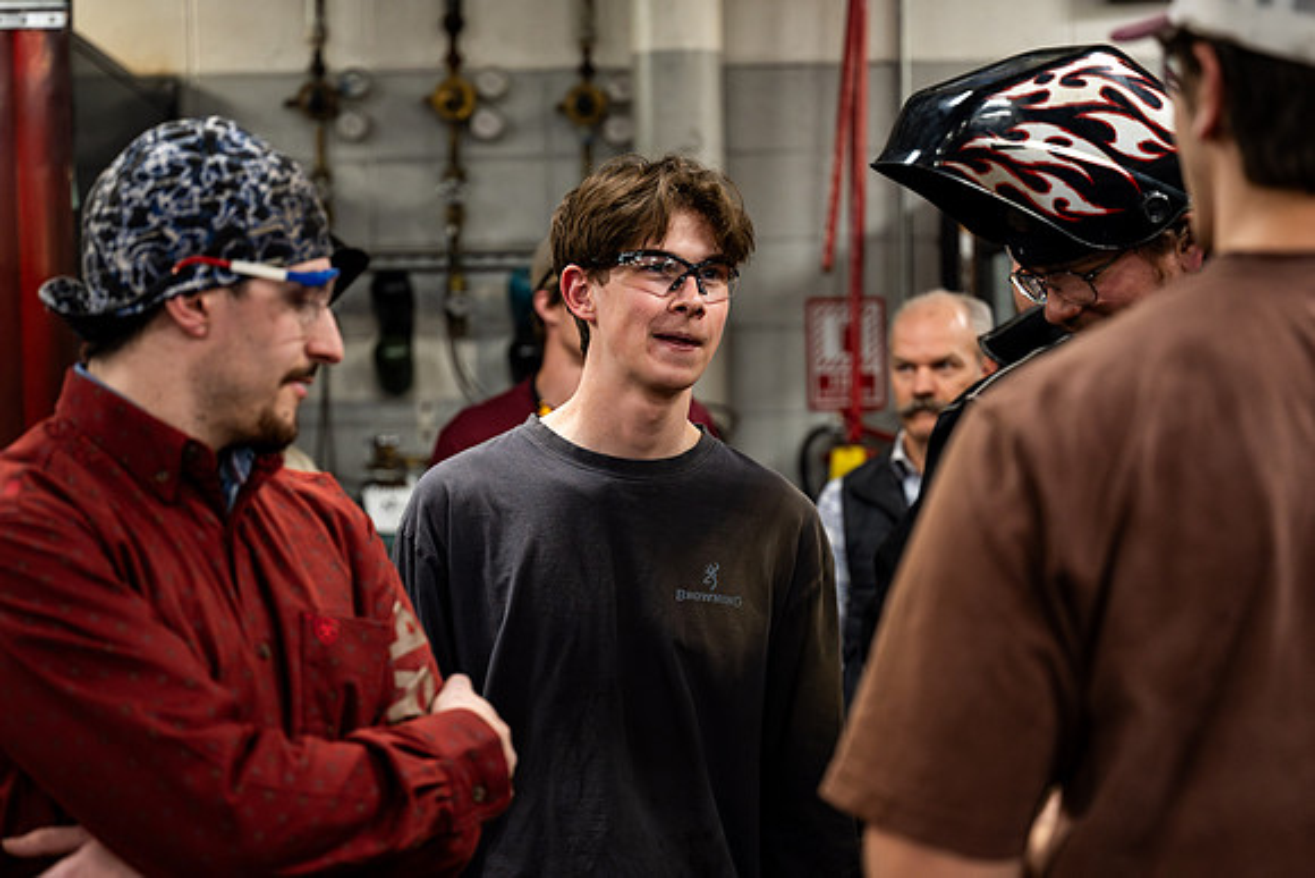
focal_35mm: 79
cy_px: 488
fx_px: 2879
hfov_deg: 25.7
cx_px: 611
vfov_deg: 17.3
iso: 1600
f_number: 2.8
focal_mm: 70
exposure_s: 1/500
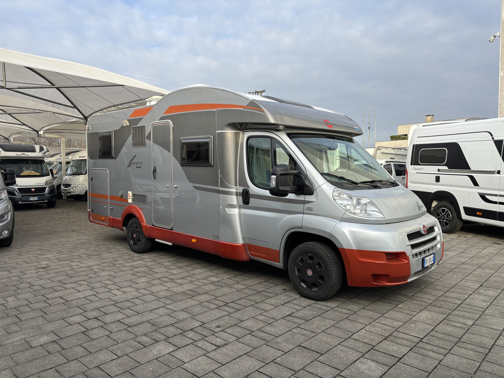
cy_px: 189
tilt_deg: -2.1
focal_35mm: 26
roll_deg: -0.3
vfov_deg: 53.1
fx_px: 379
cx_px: 252
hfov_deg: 67.3
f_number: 1.6
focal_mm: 5.96
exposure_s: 1/1279
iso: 50
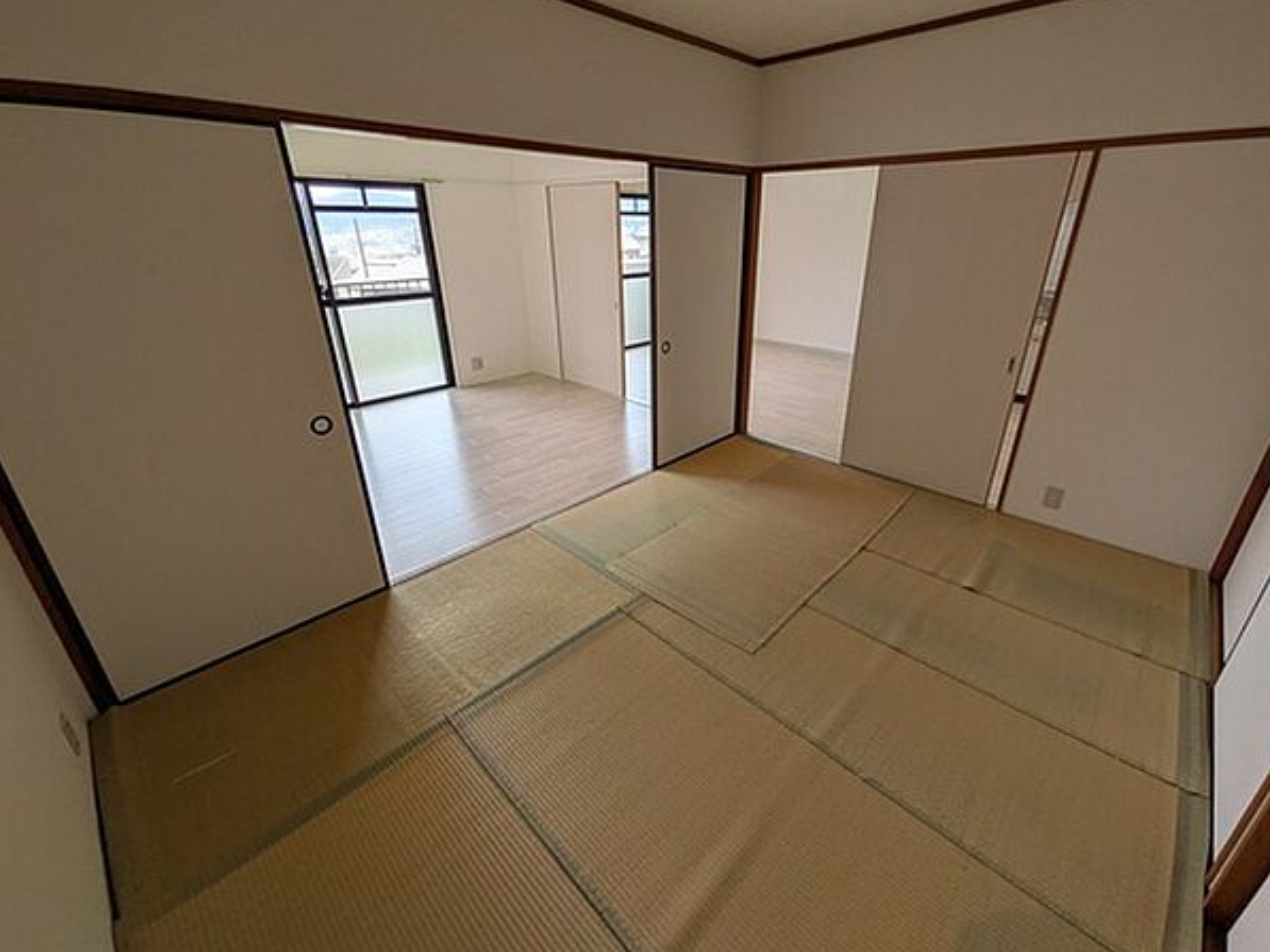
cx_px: 676
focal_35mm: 15
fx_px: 550
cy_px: 450
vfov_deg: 81.7
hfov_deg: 98.0
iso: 61
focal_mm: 1.85
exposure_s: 1/230
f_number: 2.2
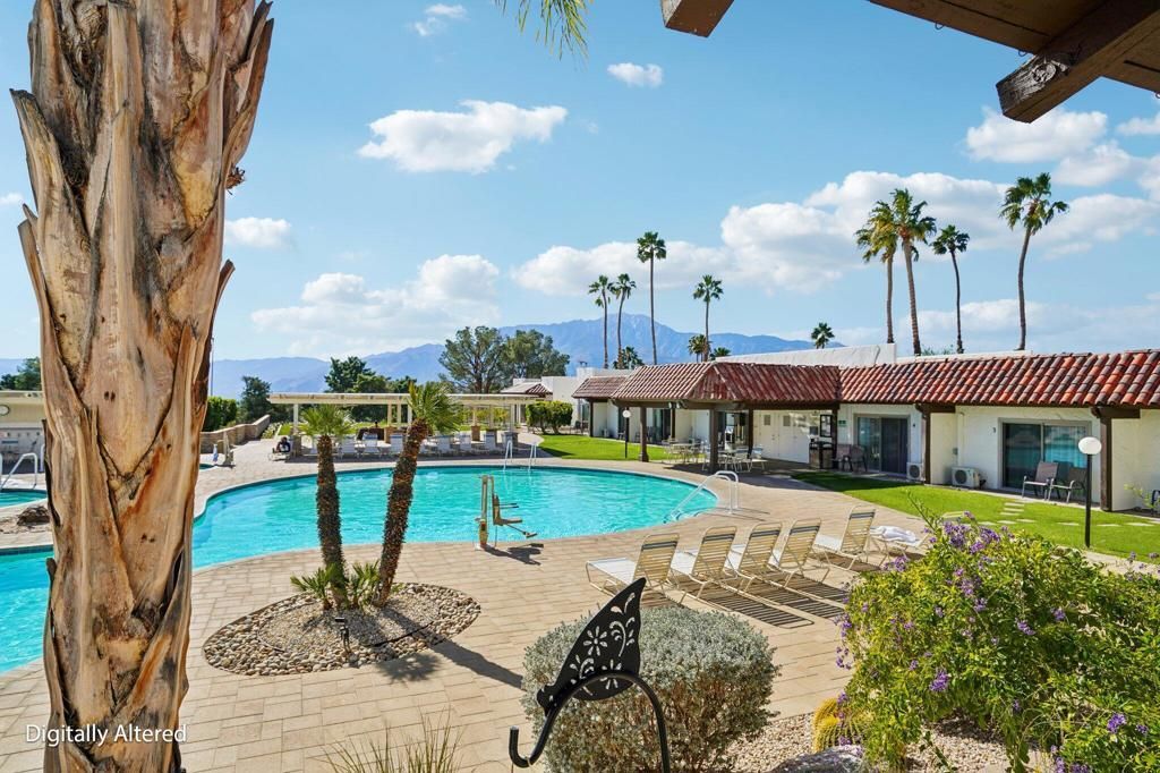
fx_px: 644
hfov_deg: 84.0
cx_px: 580
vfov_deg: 61.9
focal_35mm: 20
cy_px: 386
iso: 100
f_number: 8
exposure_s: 1/500
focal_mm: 20
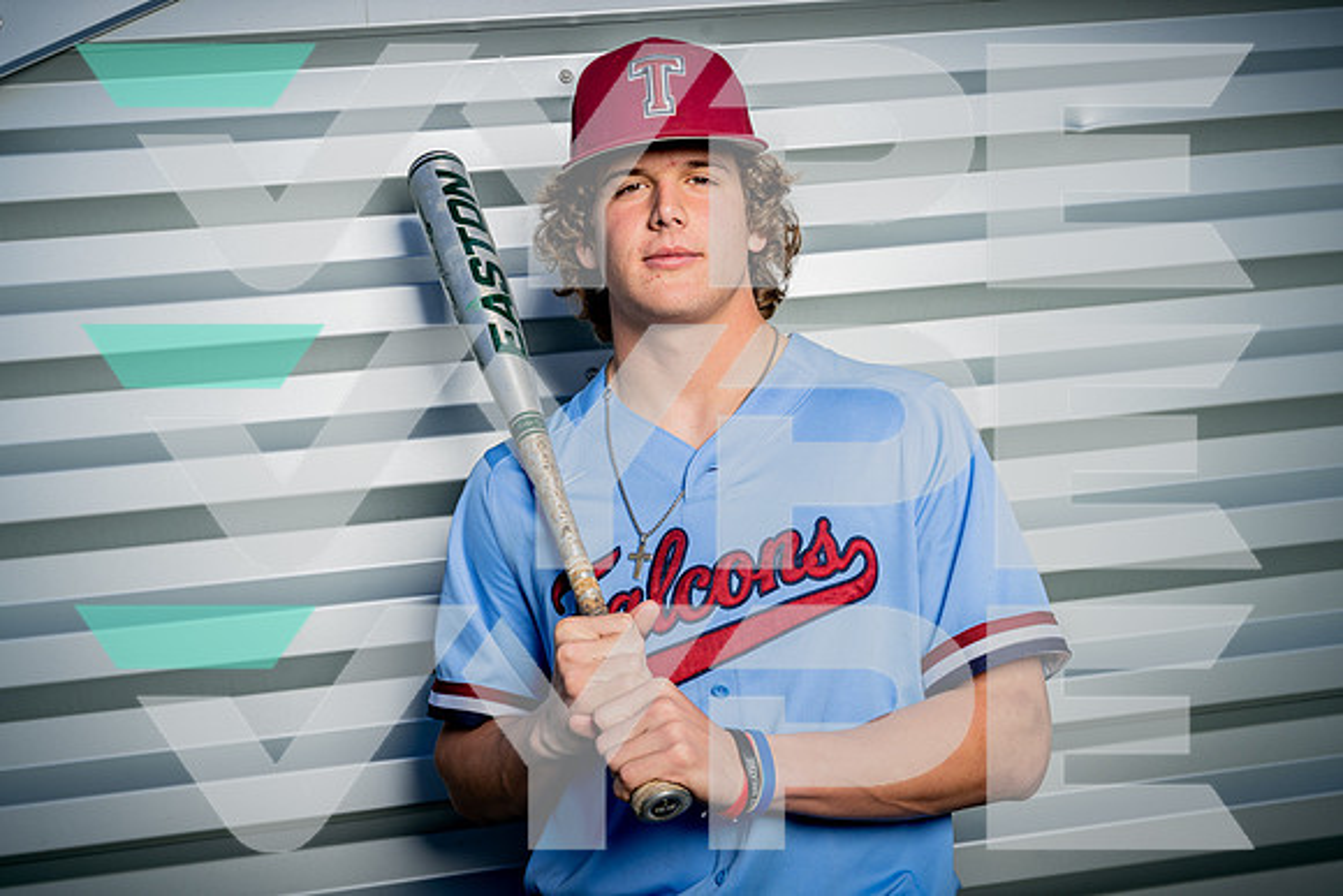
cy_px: 448
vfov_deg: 29.9
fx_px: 1679
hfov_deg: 43.6
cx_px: 672
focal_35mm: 45
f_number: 8
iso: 125
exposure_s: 1/250
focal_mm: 45
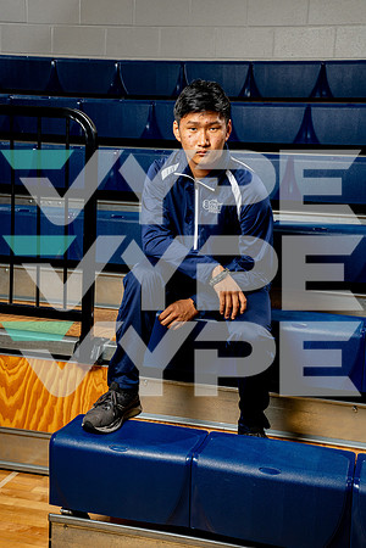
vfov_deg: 38.9
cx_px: 183
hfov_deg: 26.5
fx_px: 778
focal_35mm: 51
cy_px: 274
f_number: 8
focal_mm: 51
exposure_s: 1/250
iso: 320
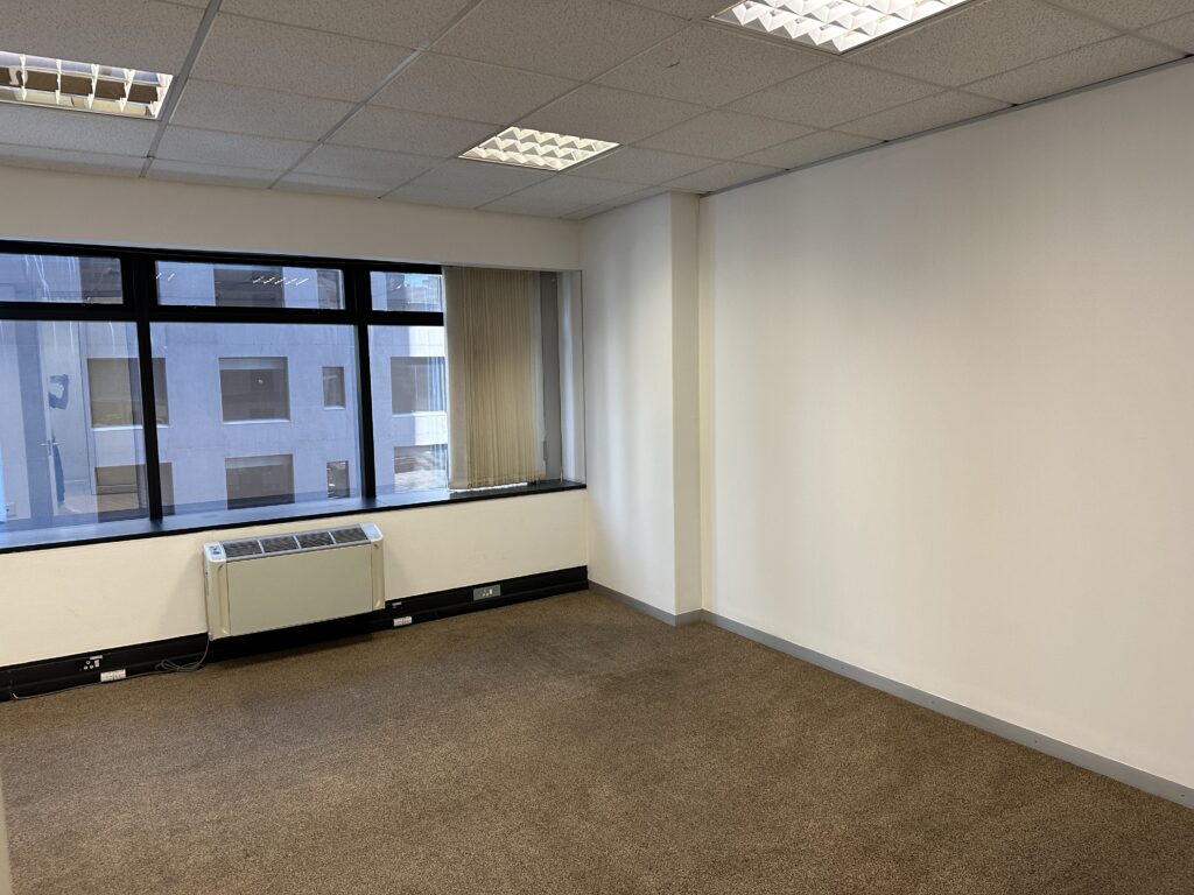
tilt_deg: -4.3
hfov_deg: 71.6
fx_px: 828
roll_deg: +1.6
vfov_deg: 56.8
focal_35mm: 24
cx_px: 597
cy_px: 448
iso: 160
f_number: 1.78
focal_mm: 6.86
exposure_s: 1/100
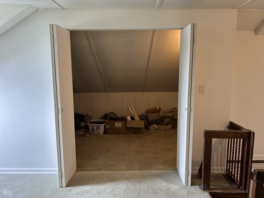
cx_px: 132
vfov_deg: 53.0
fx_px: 198
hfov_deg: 67.3
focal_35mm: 26
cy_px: 99
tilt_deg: -8.9
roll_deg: +0.4
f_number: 1.5
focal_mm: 5.7
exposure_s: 1/60
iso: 100
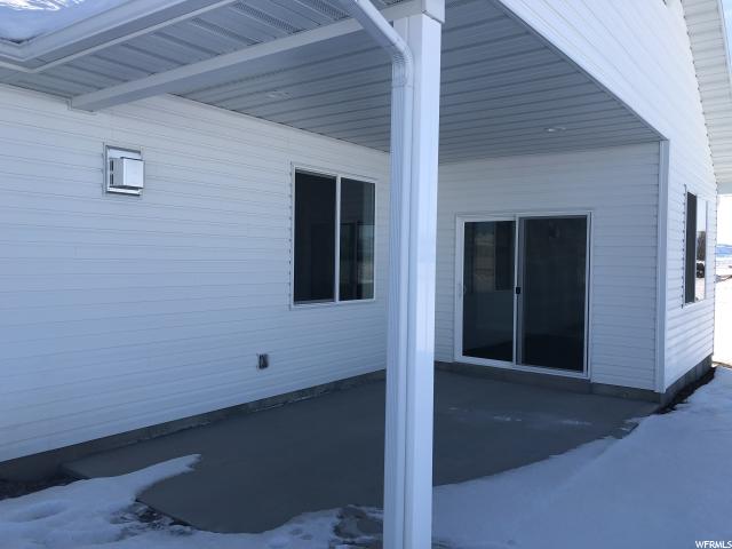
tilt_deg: -0.3
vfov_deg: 49.7
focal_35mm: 28
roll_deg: +0.0
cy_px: 274
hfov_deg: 63.4
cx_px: 366
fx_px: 592
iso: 20
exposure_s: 1/1567
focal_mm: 3.99
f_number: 1.8
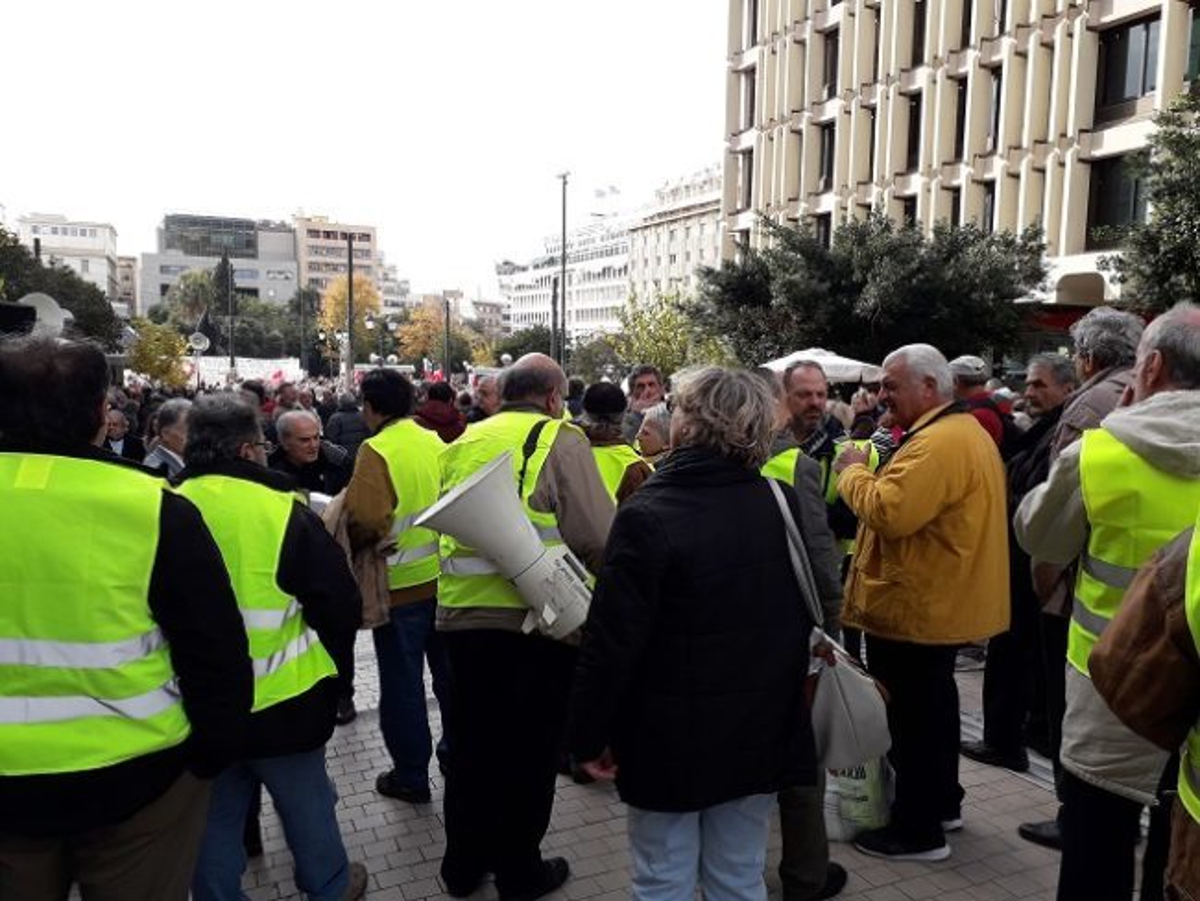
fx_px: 936
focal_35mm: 27
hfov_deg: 65.3
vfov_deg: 51.4
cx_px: 600
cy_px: 450
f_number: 1.9
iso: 40
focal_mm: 3.6
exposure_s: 1/671
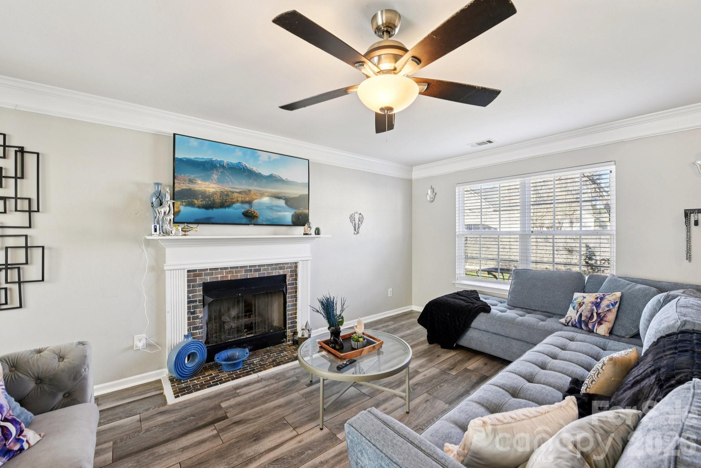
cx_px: 350
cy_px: 234
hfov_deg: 104.3
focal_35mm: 14
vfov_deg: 81.2
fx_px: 273
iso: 200
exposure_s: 1/15
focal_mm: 14
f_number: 8
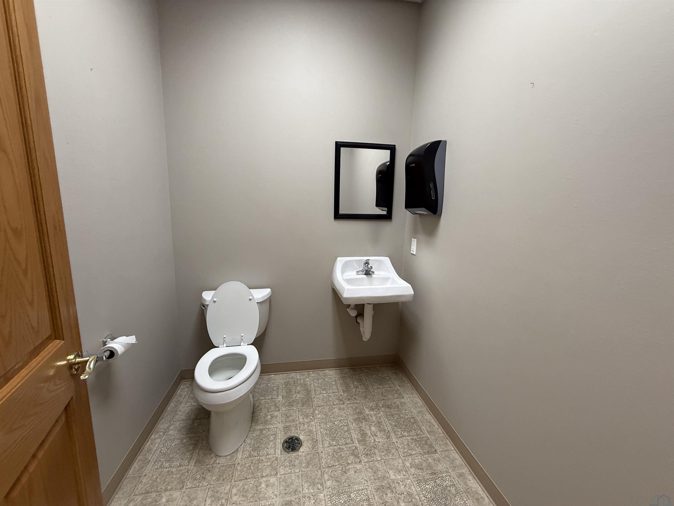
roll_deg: -1.9
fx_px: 273
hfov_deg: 102.1
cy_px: 253
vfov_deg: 85.7
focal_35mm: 14
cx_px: 337
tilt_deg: -10.2
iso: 320
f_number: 2.2
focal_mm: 2.22
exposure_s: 1/120
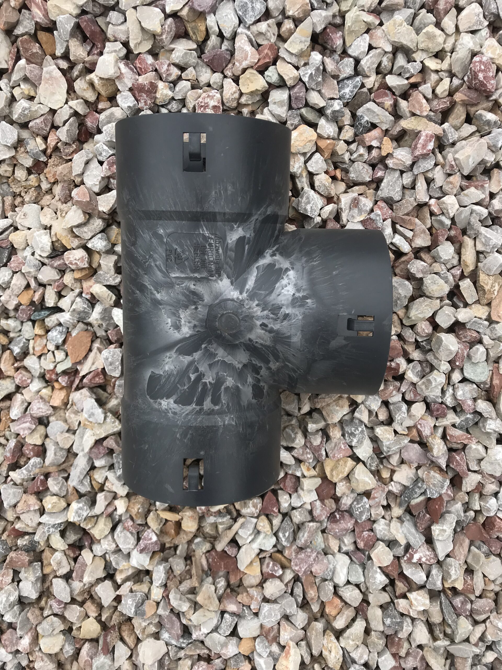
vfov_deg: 63.4
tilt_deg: -65.5
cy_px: 335
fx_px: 541
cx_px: 251
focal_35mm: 28
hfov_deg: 49.7
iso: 20
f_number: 1.8
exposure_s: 1/577
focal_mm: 3.99
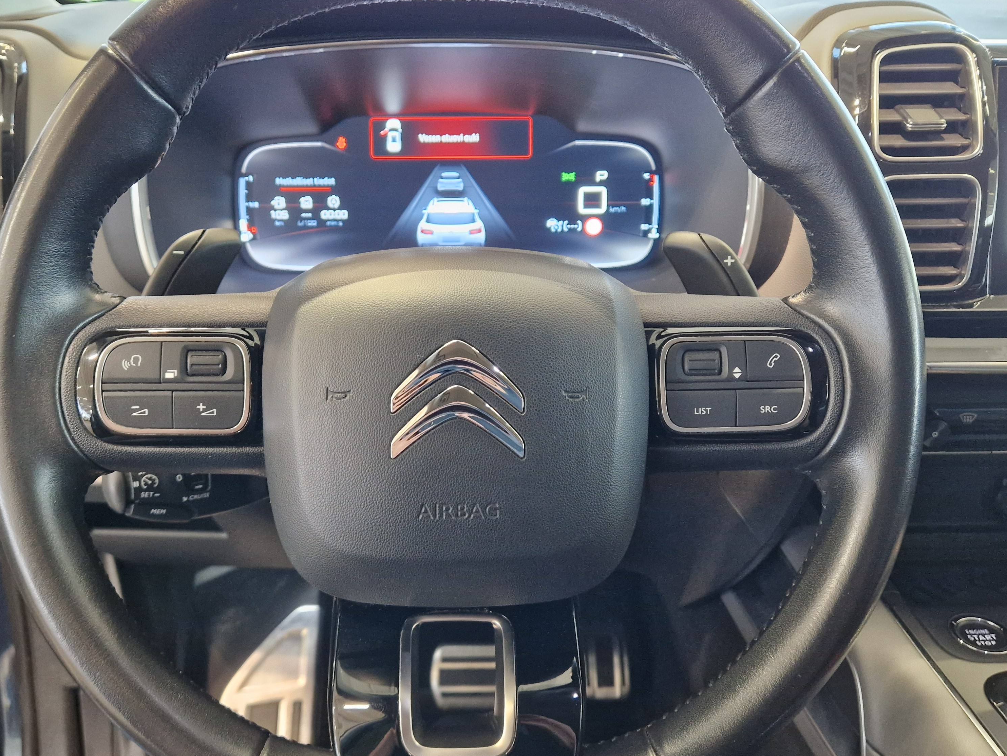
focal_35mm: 31
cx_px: 466
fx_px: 902
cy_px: 403
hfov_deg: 58.3
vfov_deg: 45.4
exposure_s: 1/100
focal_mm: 5.4
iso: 500
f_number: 1.8
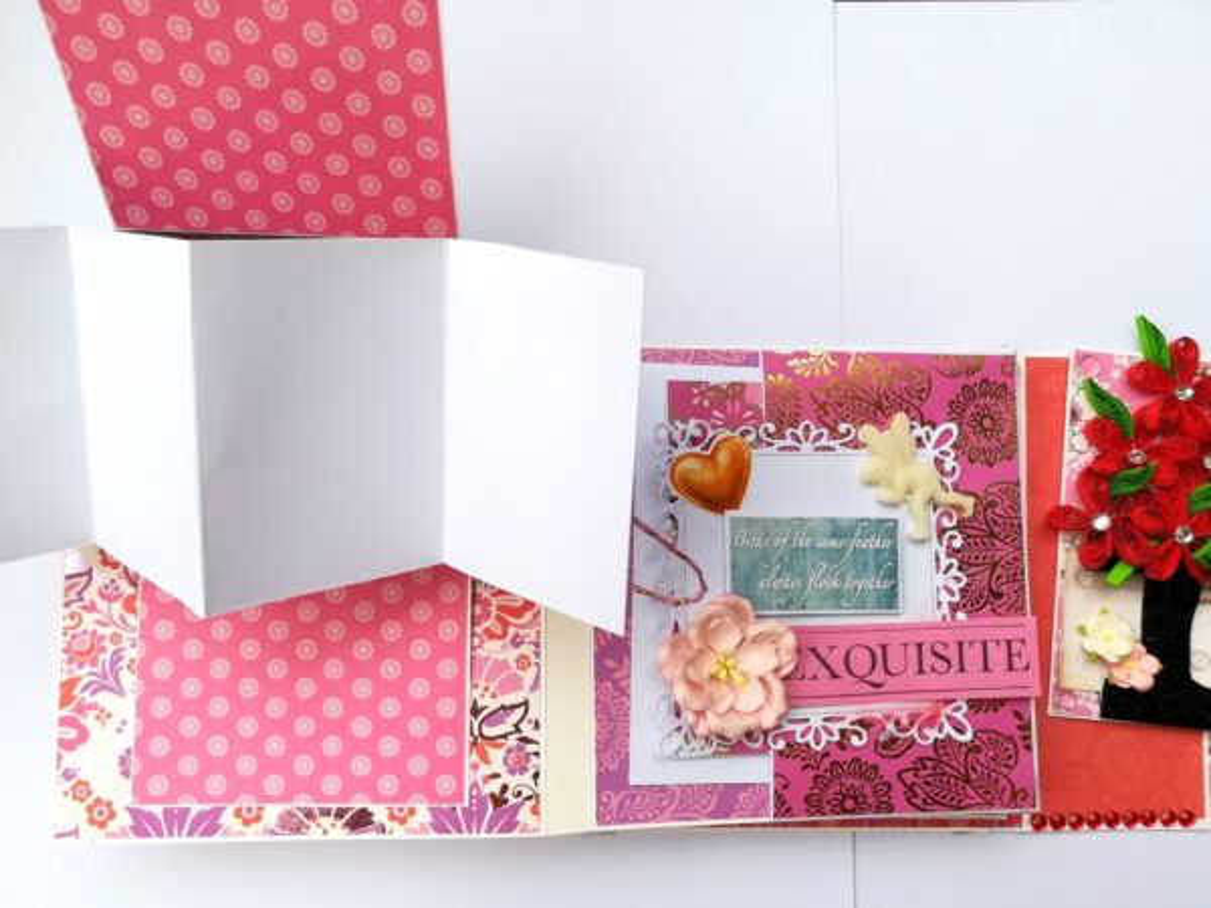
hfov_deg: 67.3
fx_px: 910
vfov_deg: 53.1
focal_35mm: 26
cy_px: 454
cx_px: 606
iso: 50
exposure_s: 1/356
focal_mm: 3.83
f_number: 2.2
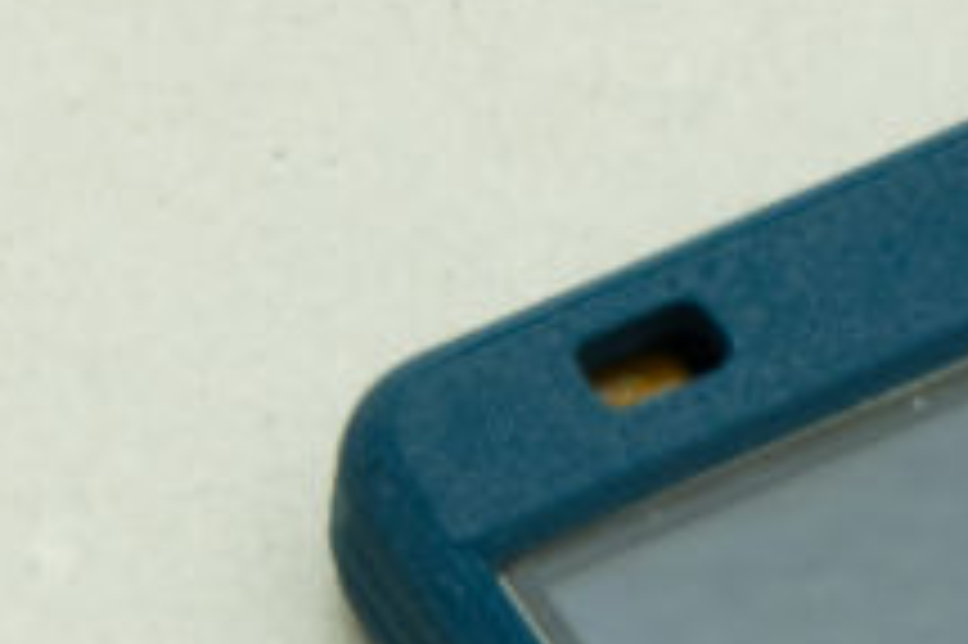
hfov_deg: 4.8
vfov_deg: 3.2
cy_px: 1020
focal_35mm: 425
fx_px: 11419
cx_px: 1418
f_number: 20
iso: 400
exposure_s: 1
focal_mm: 50.5
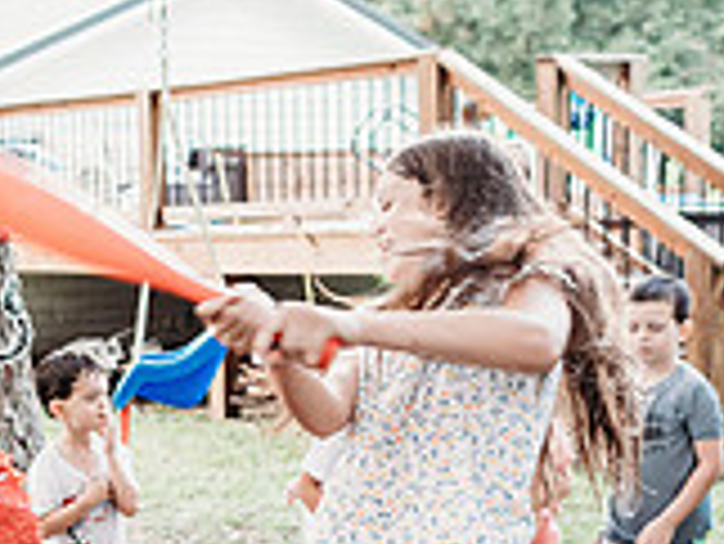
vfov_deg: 17.5
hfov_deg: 22.8
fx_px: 1737
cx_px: 40
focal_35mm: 83
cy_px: 506
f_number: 2.5
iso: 1250
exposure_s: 1/200
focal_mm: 24
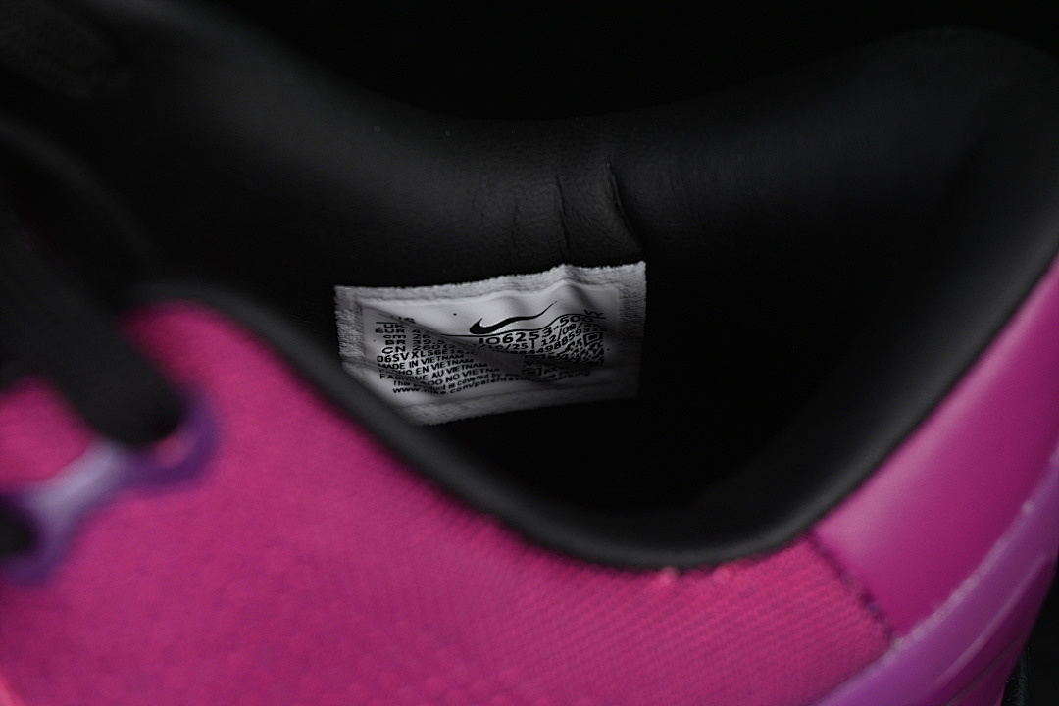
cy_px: 353
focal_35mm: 75
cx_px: 530
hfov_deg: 27.0
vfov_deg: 18.2
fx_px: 2206
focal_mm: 50
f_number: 6.3
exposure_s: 1/60
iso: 160
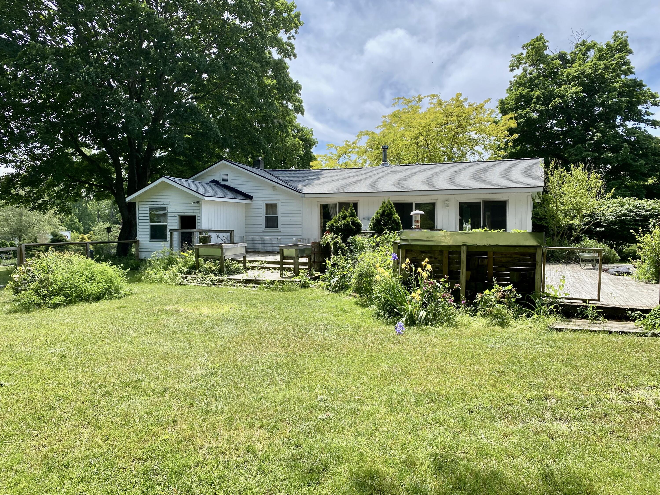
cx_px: 330
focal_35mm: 26
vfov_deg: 53.1
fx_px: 496
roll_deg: -1.8
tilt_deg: -1.3
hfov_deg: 67.3
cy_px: 248
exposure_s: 1/1346
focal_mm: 4.25
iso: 32
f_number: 1.8
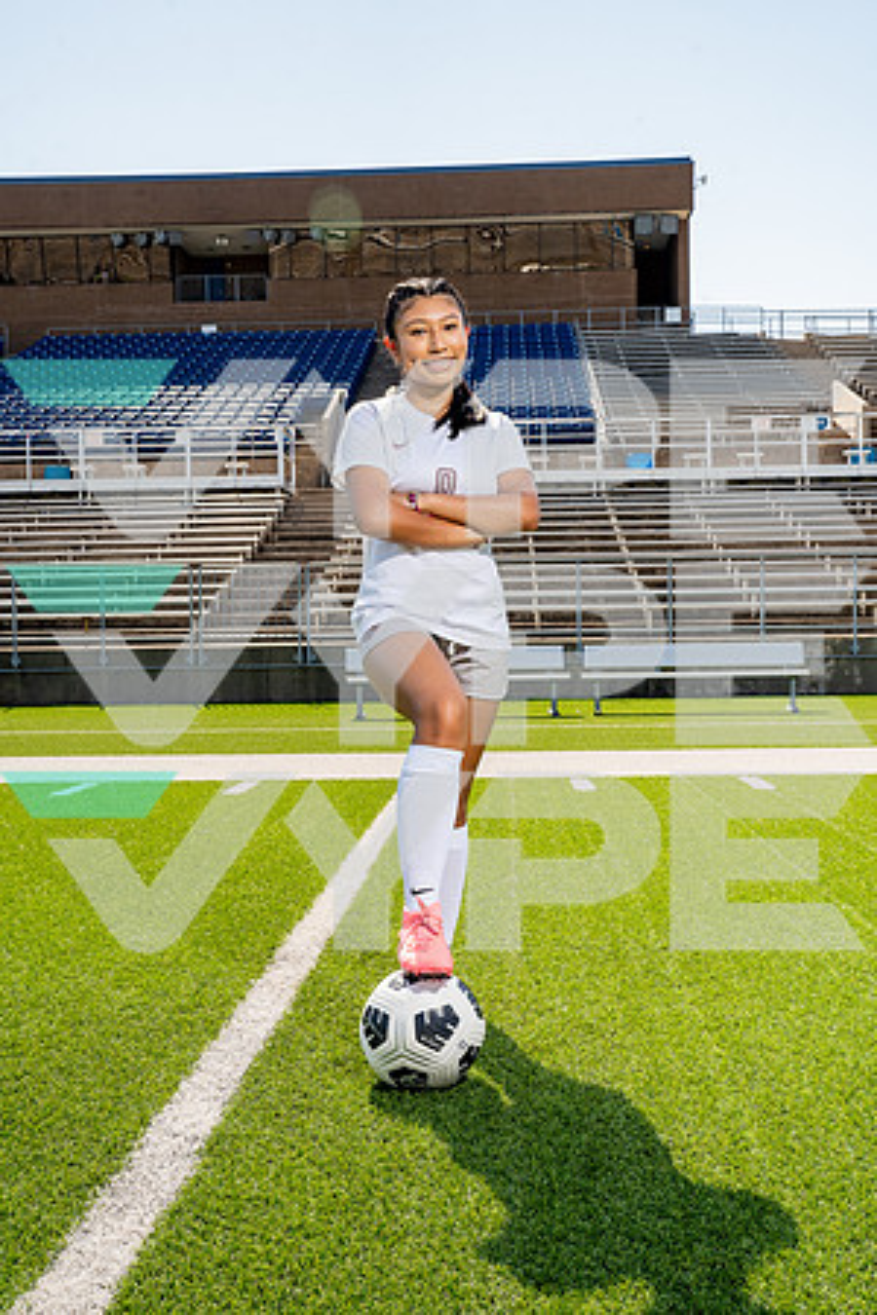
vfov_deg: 50.7
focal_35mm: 38
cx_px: 438
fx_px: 1388
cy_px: 658
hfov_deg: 35.1
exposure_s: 1/250
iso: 320
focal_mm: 38
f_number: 11
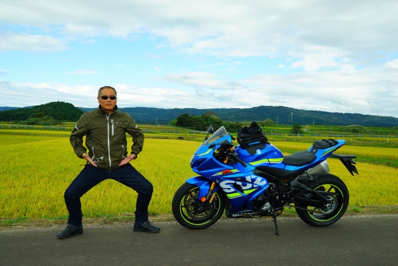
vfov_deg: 42.4
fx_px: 343
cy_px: 133
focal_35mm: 31
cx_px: 199
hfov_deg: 60.3
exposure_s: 1/100
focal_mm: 31
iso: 100
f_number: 9
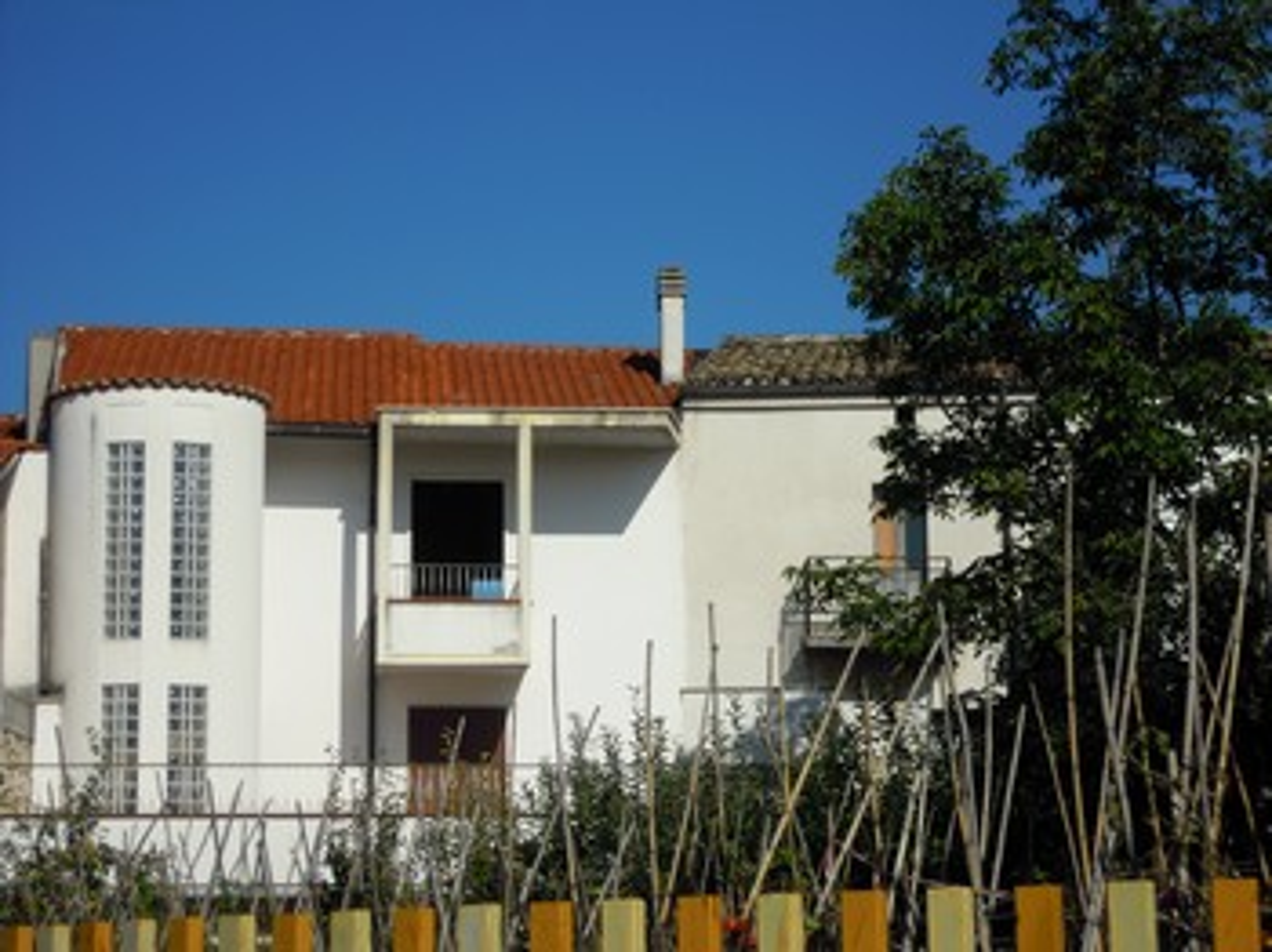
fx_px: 3195
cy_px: 476
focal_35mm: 87
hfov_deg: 22.5
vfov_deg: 17.0
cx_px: 636
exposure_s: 1/320
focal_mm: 15.5
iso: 100
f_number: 9.8
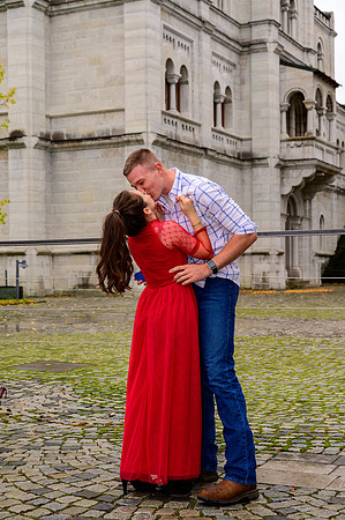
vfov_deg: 35.1
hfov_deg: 23.7
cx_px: 172
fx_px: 821
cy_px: 260
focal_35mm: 57
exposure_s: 1/200
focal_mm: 57
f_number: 7.1
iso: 400
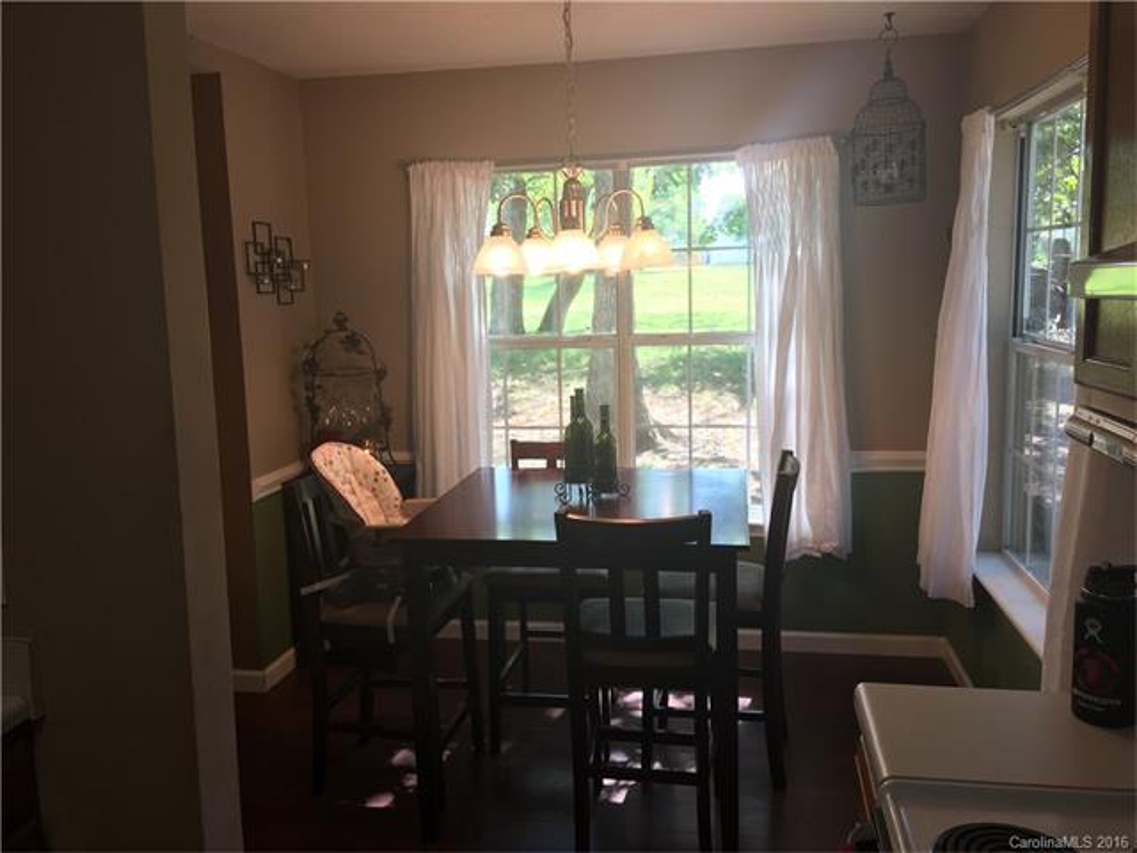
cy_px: 426
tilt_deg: -8.0
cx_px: 568
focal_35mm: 29
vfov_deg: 48.2
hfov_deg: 61.7
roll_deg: +1.3
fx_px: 953
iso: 25
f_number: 2.2
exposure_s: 1/30
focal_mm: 4.15
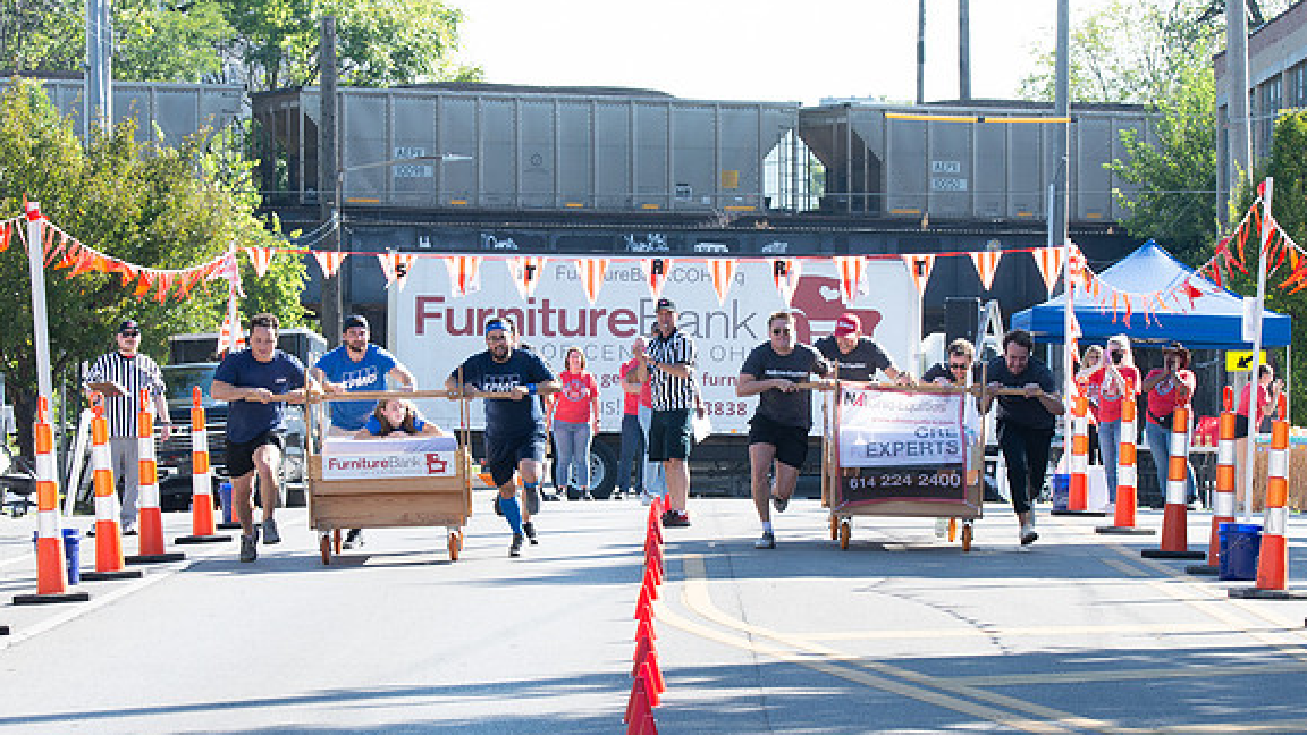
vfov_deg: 7.1
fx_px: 5892
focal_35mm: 170
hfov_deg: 12.7
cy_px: 402
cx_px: 673
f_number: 7.1
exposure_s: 1/250
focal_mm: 90
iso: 200
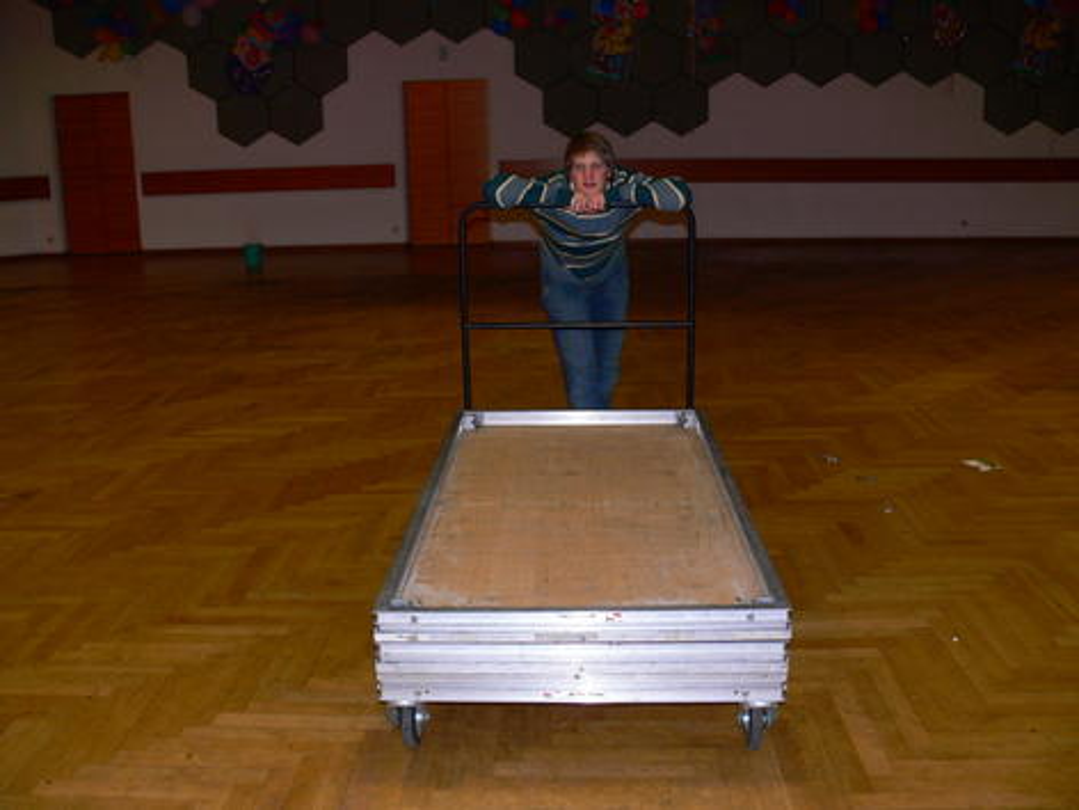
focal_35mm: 35
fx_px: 1091
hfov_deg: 52.6
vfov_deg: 40.7
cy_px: 405
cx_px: 540
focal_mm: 7.4
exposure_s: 1/30
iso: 100
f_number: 2.8
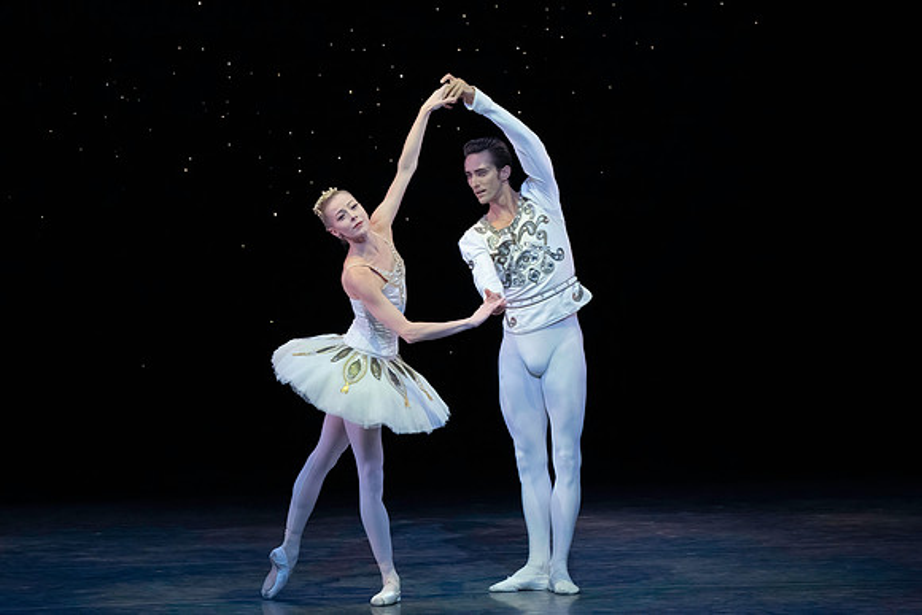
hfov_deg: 5.4
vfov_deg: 3.6
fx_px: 9721
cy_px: 265
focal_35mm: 379
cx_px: 421
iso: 20000
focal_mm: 333
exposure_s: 1/400
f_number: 10
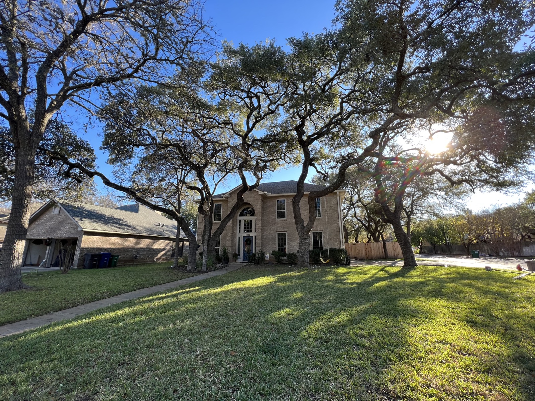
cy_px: 200
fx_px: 201
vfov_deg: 89.9
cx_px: 268
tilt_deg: +13.4
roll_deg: +0.1
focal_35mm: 13
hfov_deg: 106.2
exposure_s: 1/227
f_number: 1.8
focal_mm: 1.57
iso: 32
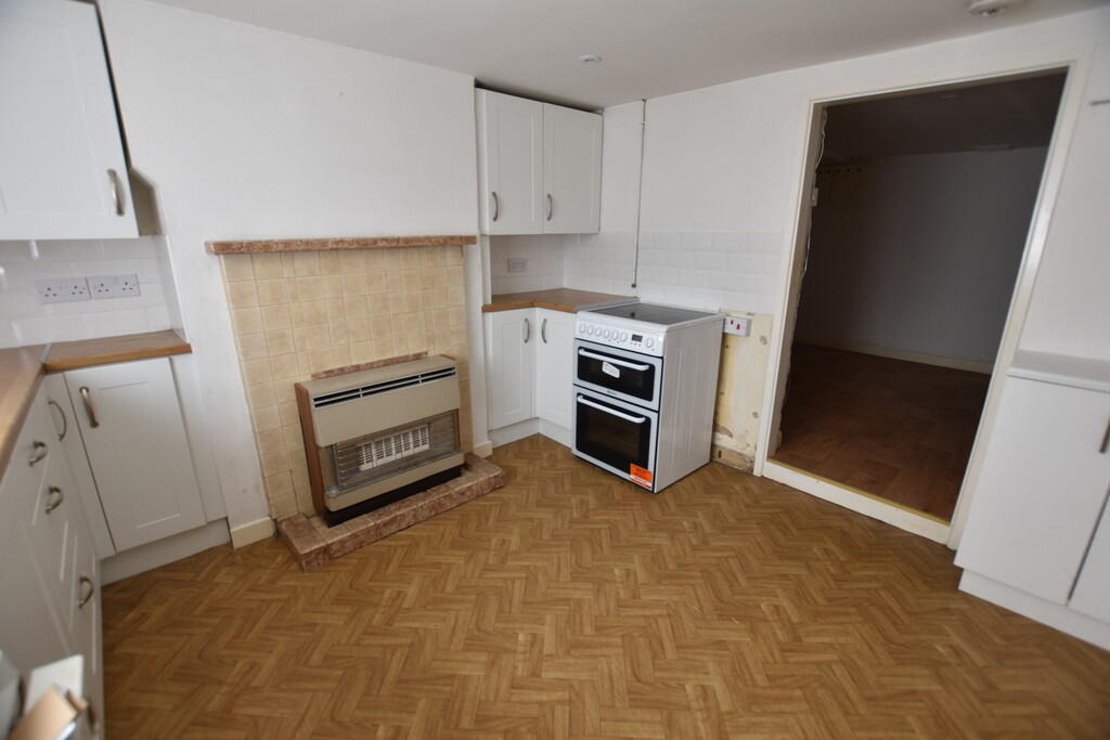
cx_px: 555
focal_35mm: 15
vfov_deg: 77.3
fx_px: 463
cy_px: 370
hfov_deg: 100.4
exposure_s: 1/50
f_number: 3.5
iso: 100
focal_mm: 10
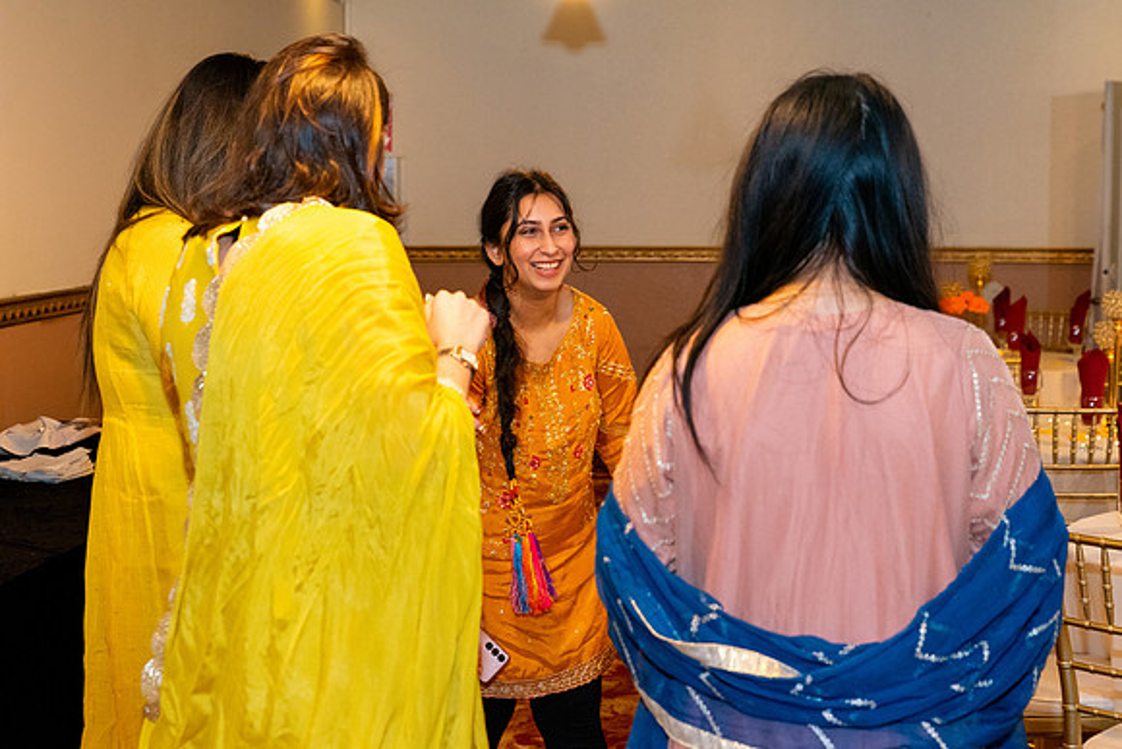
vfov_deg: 19.5
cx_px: 561
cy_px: 374
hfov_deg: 28.8
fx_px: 2182
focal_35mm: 70
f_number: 5.6
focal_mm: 70
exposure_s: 1/125
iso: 4000
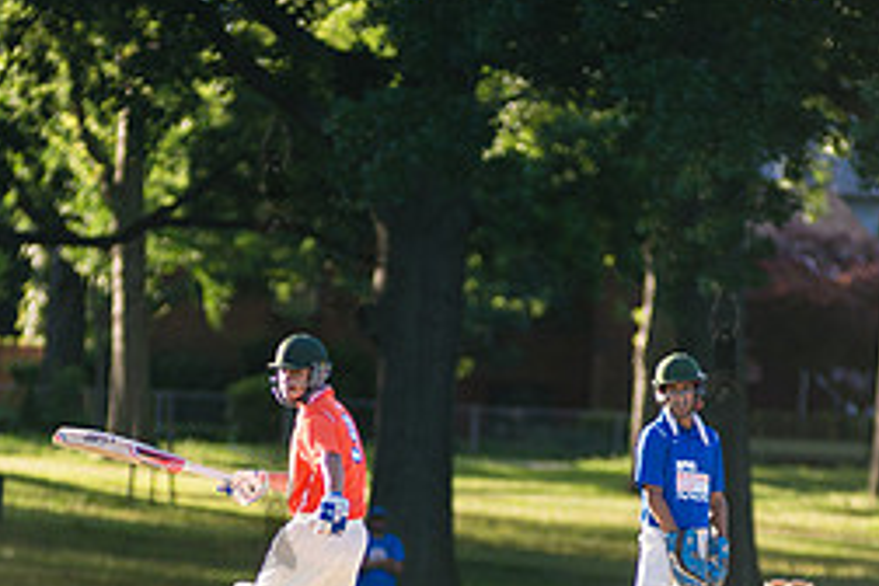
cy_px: 563
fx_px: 11206
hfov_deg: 4.5
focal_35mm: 459
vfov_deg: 3.0
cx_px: 349
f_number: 2.8
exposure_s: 1/2000
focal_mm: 185
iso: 400
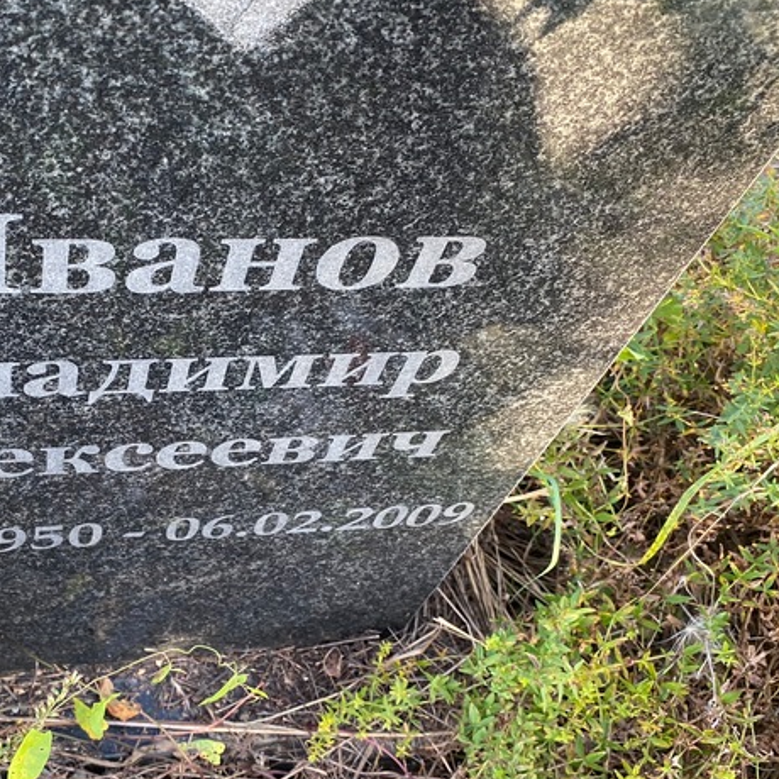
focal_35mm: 40
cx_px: 186
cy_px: 418
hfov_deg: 40.6
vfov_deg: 41.8
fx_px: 1018
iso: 100
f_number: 1.8
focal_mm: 4.25
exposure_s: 1/121
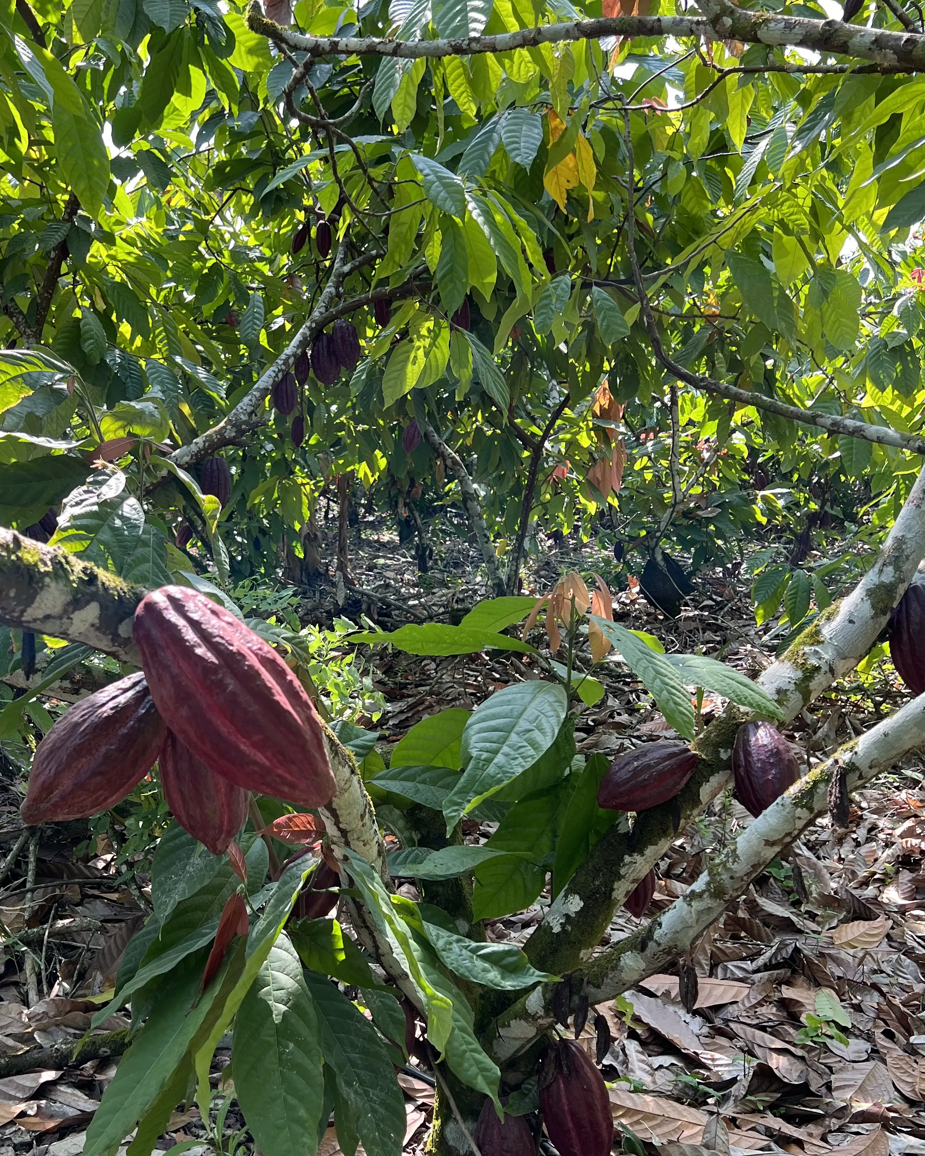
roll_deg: -1.2
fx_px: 1301
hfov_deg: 38.6
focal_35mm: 38
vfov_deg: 47.8
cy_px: 669
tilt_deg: -7.2
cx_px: 288
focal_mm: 5.7
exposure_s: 1/394
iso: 50
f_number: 1.5
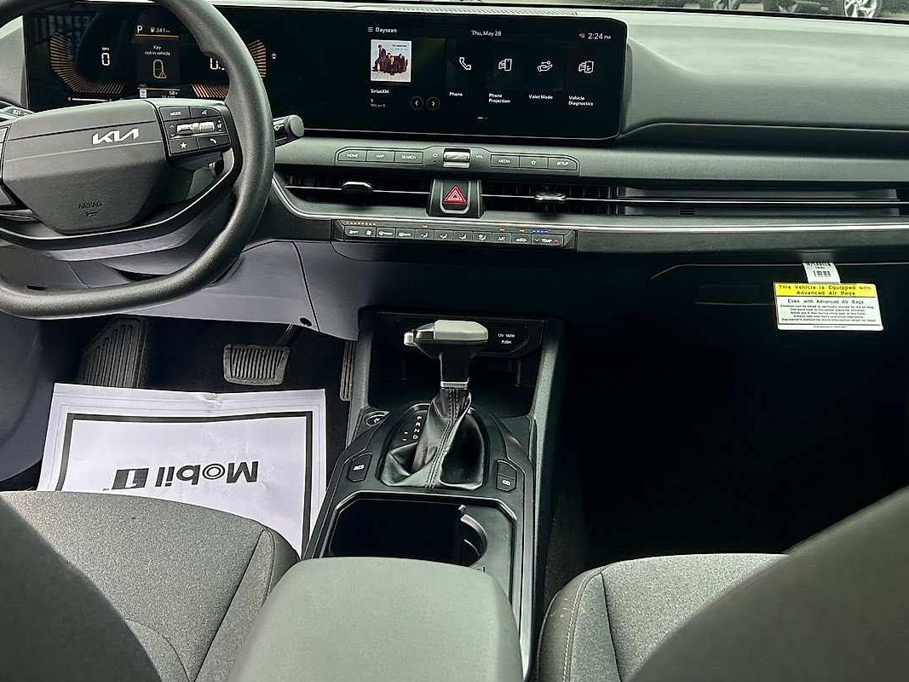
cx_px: 440
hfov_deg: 47.9
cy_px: 206
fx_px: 1024
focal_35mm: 39
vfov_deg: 36.3
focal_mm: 5.7
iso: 40
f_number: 1.5
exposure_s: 1/176
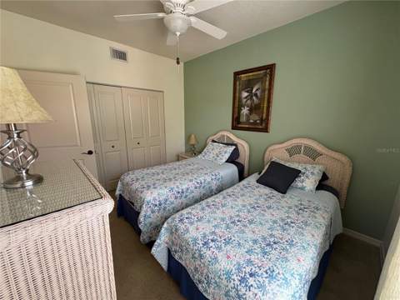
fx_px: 162
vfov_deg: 85.7
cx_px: 200
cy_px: 150
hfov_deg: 102.1
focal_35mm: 14
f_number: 2.2
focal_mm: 2.22
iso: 250
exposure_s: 1/60
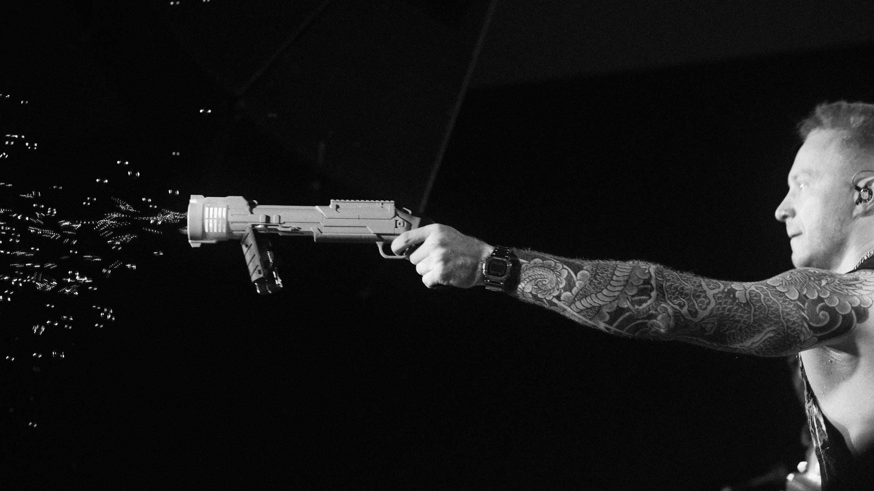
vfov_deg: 10.2
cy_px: 208
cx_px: 438
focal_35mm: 119
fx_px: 2758
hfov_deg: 18.0
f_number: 2
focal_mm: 75
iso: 3200
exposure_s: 1/125
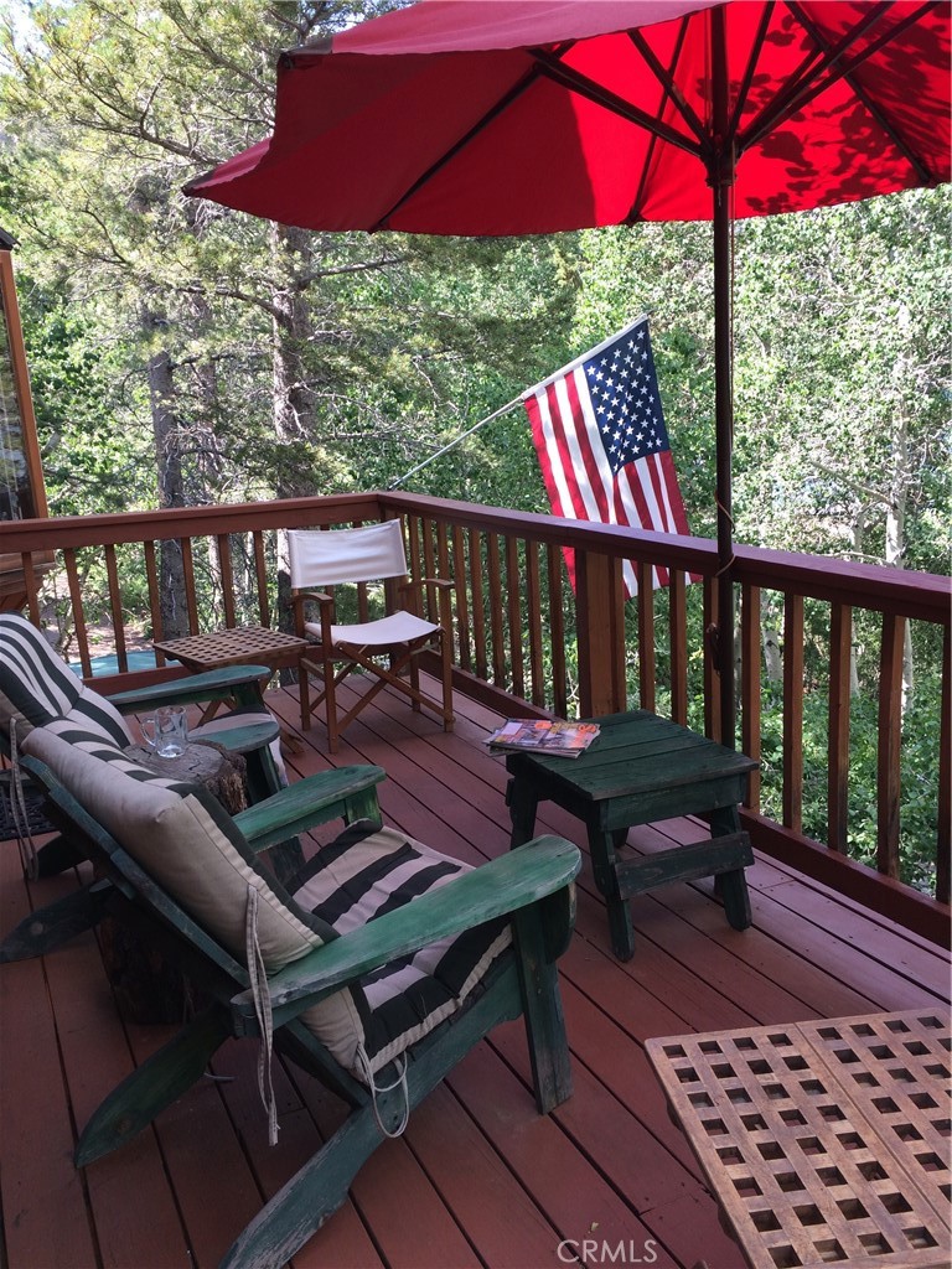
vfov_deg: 61.7
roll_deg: +4.1
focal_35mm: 29
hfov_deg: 48.2
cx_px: 476
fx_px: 1063
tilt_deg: -12.5
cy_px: 634
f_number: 2.2
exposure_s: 1/187
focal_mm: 4.15
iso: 32
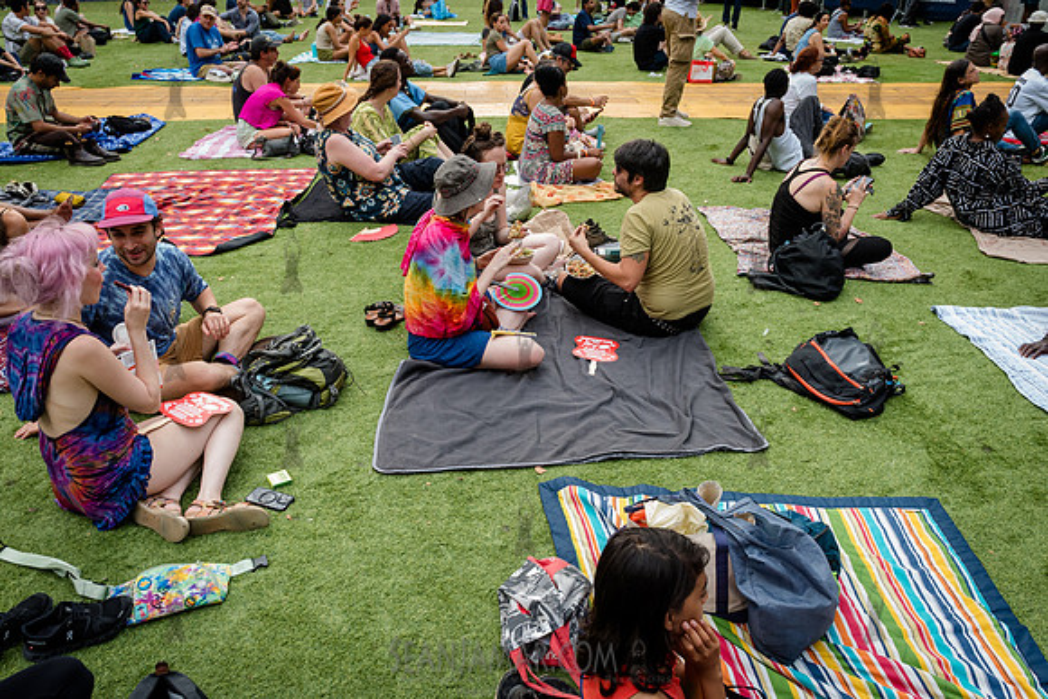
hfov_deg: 67.1
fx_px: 790
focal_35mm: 27
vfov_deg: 47.8
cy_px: 350
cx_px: 524
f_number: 4.5
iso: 1000
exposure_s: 1/400
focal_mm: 24
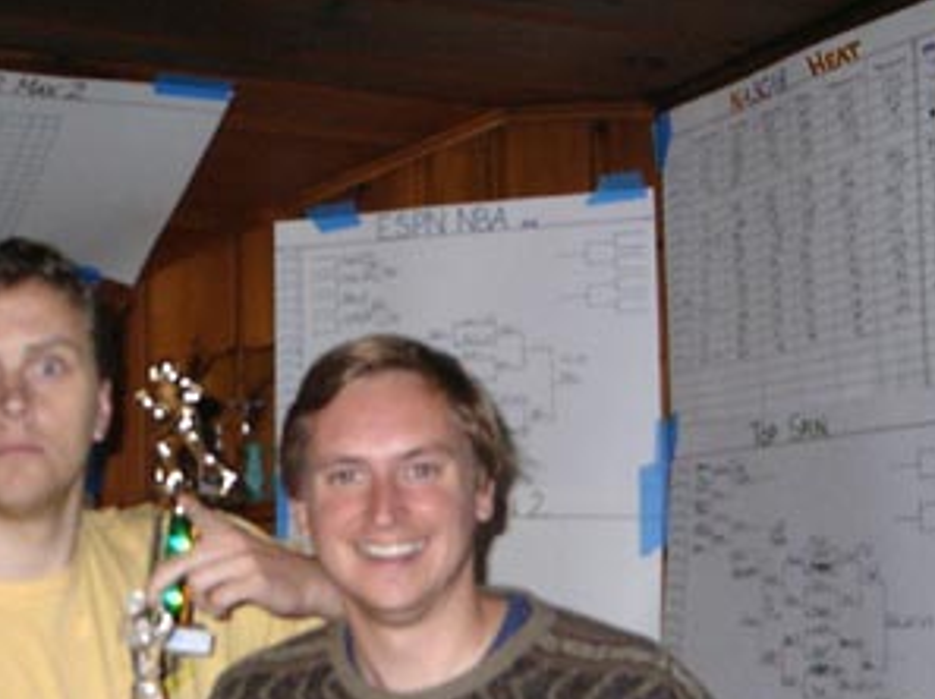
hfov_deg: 32.2
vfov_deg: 24.5
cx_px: 252
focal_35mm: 59
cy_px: 521
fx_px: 1592
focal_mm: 5.4
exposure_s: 1/64.1
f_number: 2.8
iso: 100
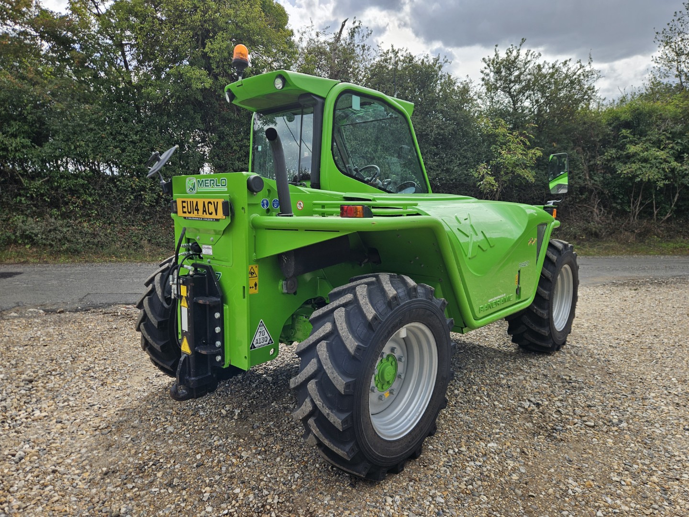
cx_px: 344
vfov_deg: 58.9
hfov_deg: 73.9
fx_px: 458
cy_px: 258
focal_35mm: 23
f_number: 1.8
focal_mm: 5.4
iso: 25
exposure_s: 1/845
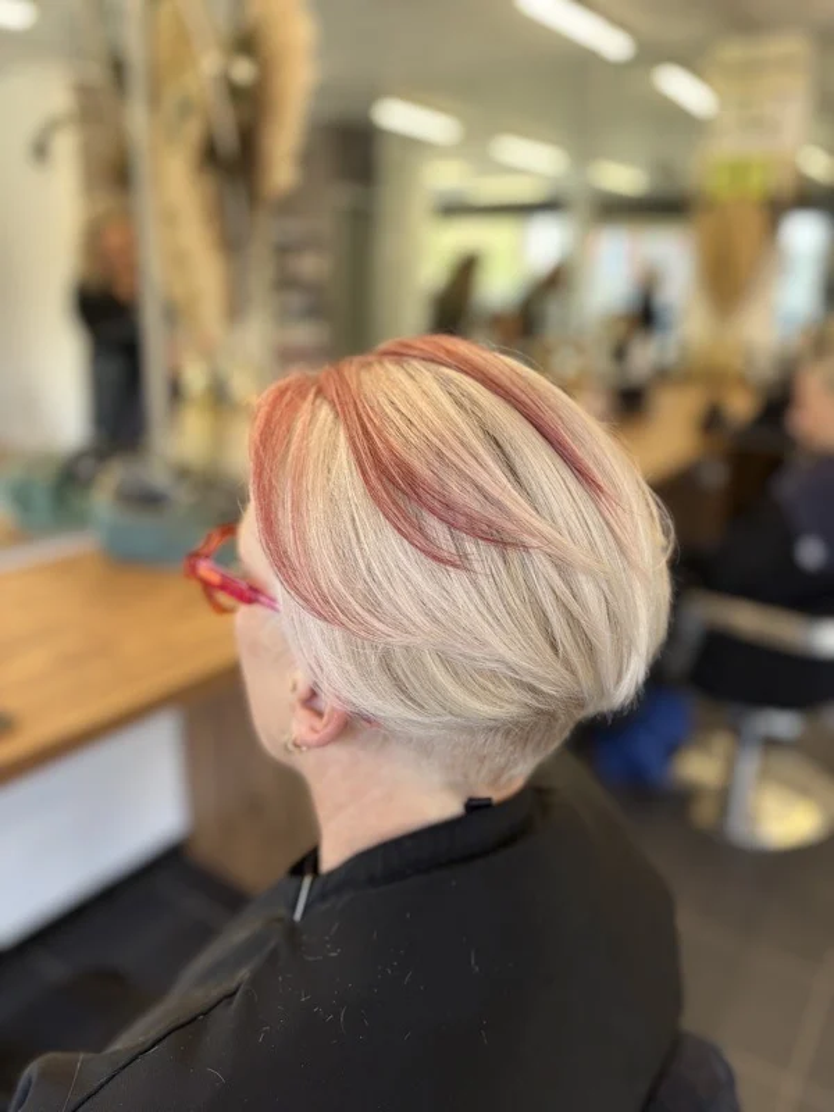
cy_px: 556
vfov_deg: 67.3
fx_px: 835
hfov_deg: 53.1
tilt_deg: -16.4
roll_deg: -1.0
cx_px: 417
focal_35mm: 26
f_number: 1.6
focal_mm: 5.96
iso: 80
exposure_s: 1/121
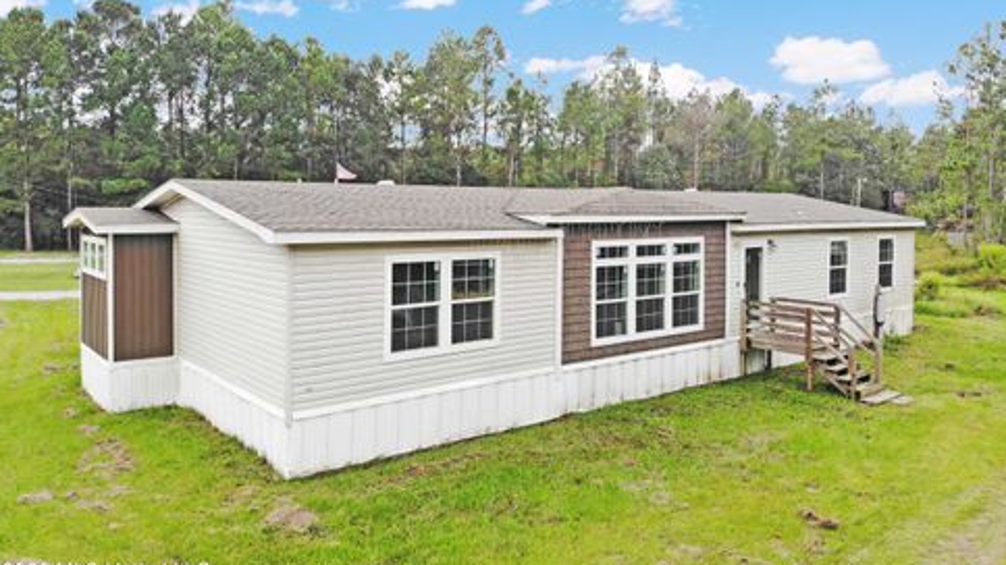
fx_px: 720
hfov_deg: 69.9
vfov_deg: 42.6
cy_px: 217
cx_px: 503
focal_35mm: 27
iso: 100
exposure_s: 1/228
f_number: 2.8
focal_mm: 4.5
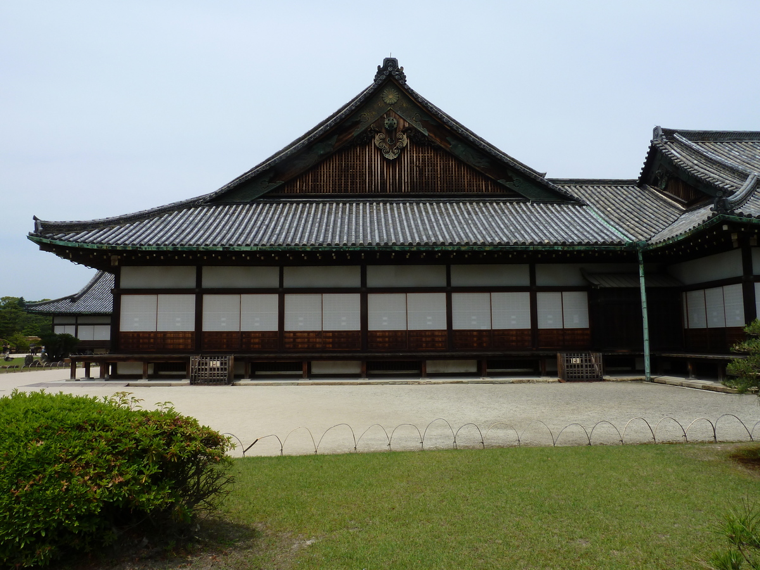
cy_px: 285
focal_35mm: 25
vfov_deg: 54.9
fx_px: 549
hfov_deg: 69.4
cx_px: 380
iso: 80
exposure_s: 1/400
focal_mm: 4.1
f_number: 5.6
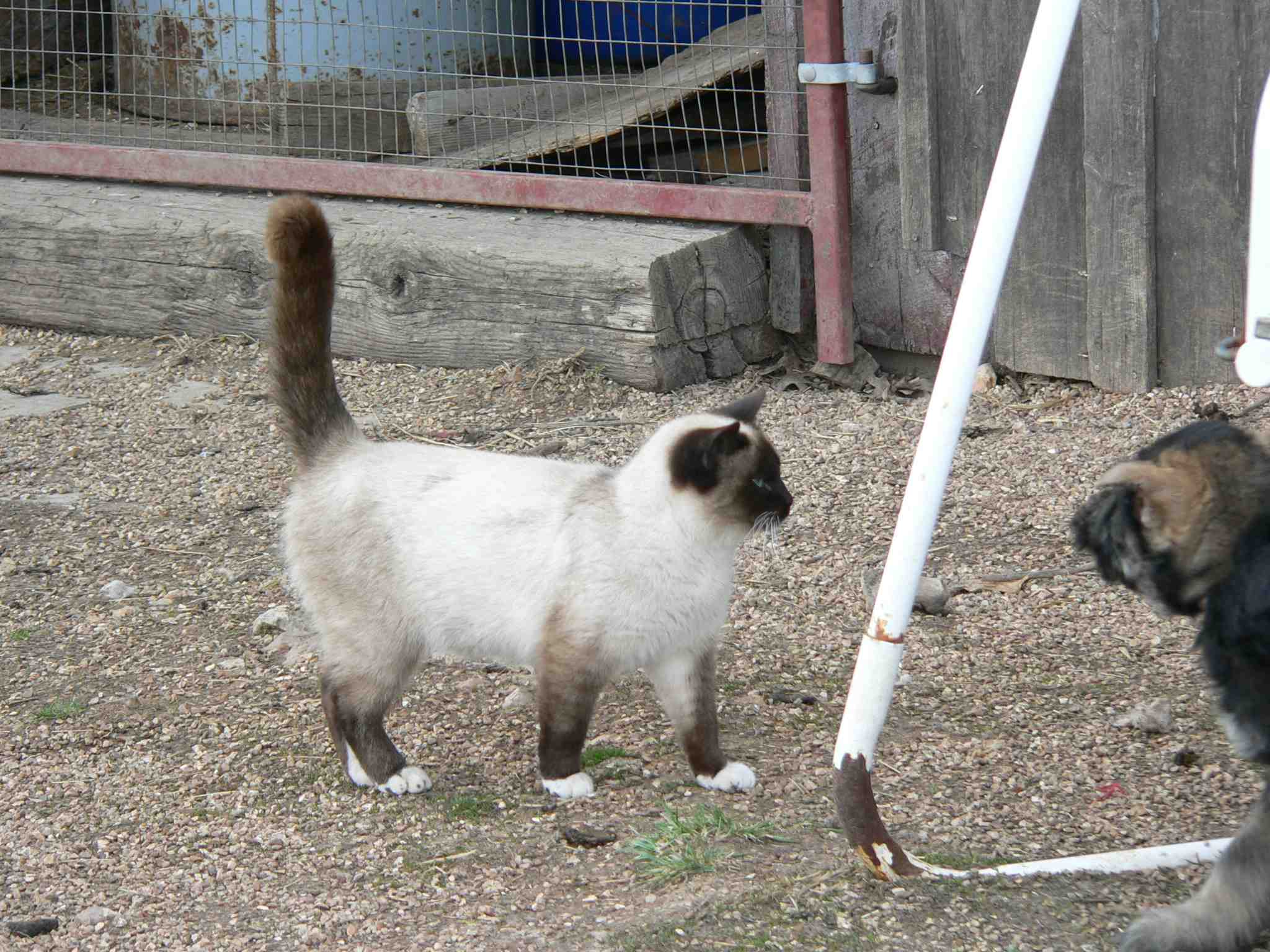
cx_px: 635
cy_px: 476
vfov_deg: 8.0
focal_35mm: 185
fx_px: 6787
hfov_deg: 10.7
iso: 80
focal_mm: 30.8
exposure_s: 1/125
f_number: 2.8
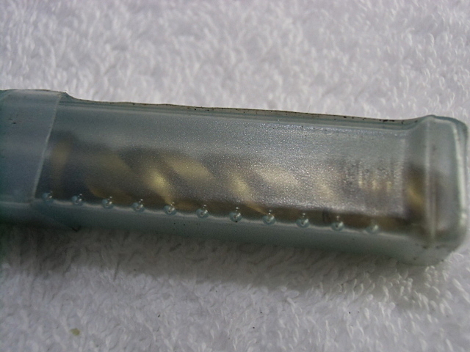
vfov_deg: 36.0
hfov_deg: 46.8
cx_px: 235
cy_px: 176
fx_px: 543
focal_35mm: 40
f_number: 4
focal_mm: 7.15
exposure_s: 1/125
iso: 400
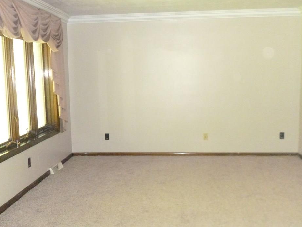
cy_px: 122
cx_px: 142
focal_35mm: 42
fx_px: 367
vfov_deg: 34.3
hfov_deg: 44.8
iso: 1250
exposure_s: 1/60
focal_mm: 6.8
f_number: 3.2
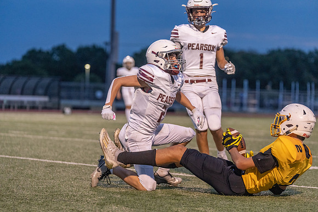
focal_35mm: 138
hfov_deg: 14.9
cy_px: 106
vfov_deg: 9.9
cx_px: 159
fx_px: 1219
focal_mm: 138
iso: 5000
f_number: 3.5
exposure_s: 1/1000
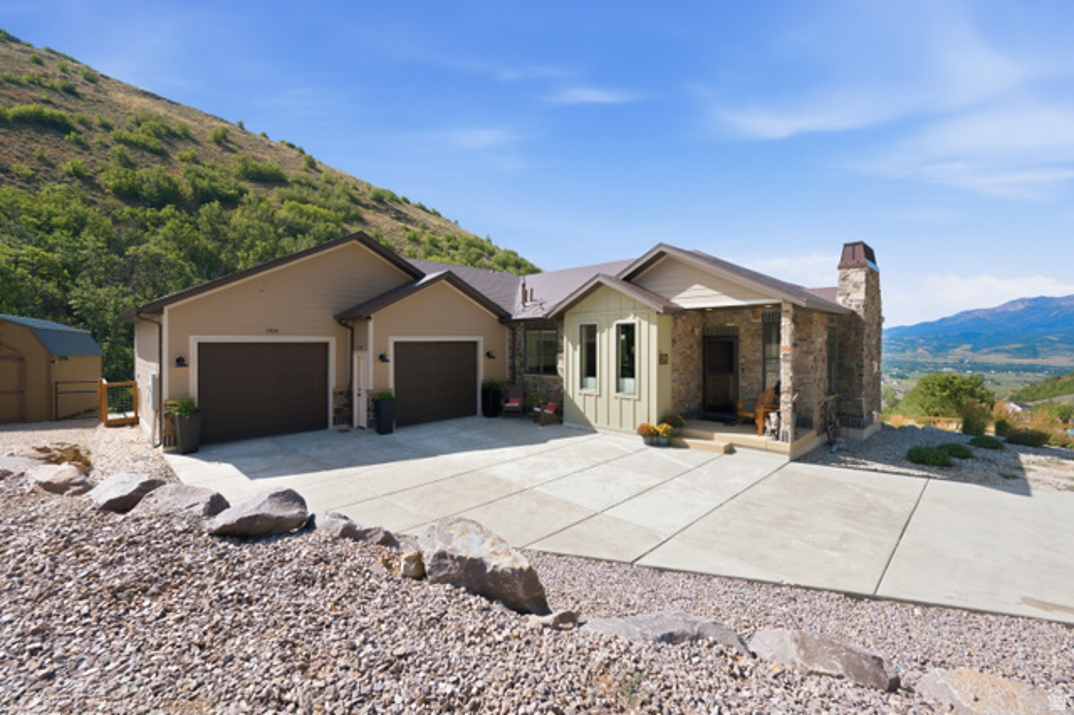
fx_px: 447
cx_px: 537
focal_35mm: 15
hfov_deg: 100.4
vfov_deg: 77.3
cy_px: 358
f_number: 7.1
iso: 360
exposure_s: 1/1250
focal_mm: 15
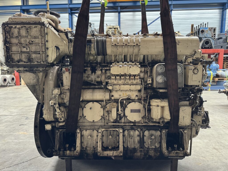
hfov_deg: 71.6
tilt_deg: -6.4
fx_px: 158
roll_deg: +1.2
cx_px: 114
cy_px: 86
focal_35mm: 24
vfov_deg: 56.8
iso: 500
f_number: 1.78
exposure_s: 1/60
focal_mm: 6.76
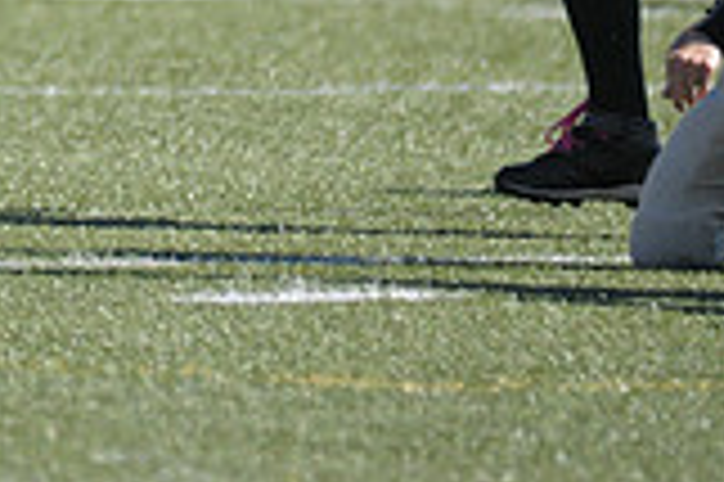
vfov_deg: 0.9
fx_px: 30316
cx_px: -571
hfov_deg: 1.4
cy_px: -264
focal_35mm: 1509
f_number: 4
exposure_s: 1/2500
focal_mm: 280
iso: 640
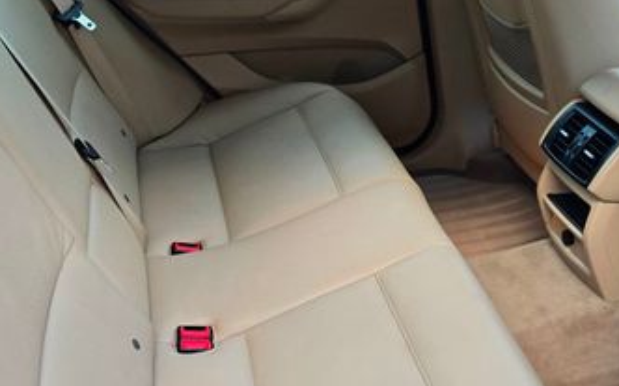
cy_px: 267
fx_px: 792
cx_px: 343
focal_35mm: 47
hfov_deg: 42.6
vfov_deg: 27.2
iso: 160
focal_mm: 6.3
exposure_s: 1/120
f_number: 1.7
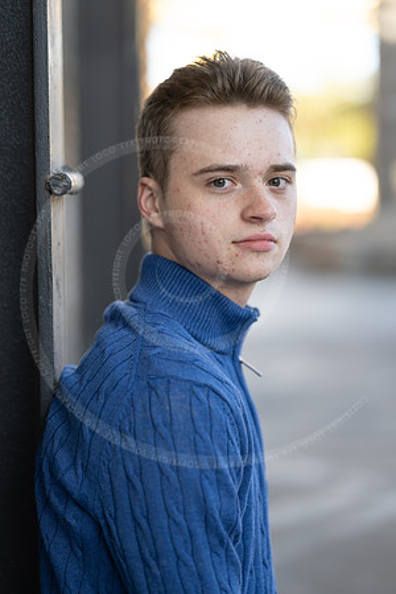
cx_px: 198
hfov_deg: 16.1
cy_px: 297
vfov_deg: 23.9
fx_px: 1402
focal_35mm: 85
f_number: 1.8
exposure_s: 1/250
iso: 100
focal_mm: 85
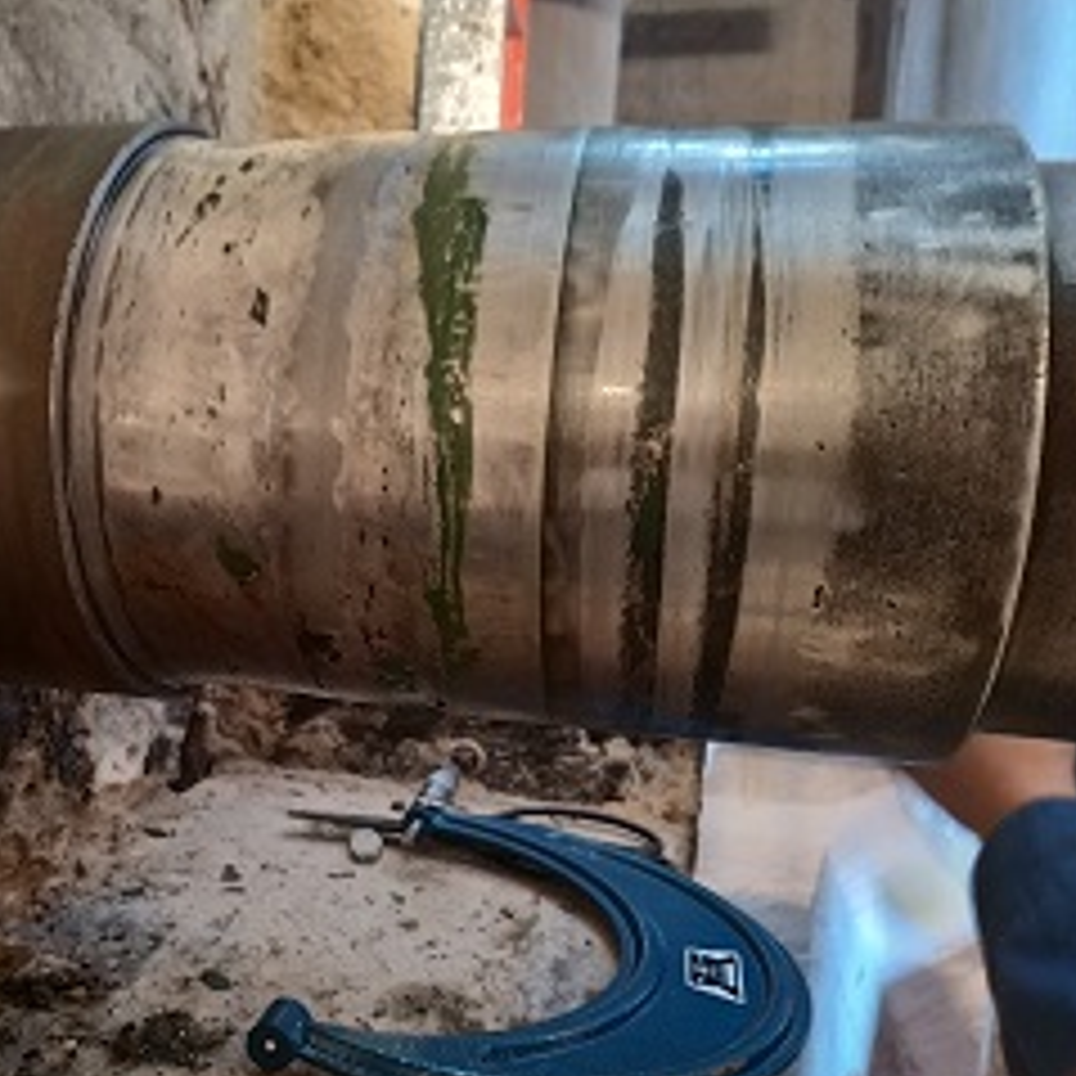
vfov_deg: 52.5
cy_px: 576
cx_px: 351
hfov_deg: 51.5
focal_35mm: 31
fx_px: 1090
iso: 640
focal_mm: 3.94
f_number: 1.9
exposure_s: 1/20
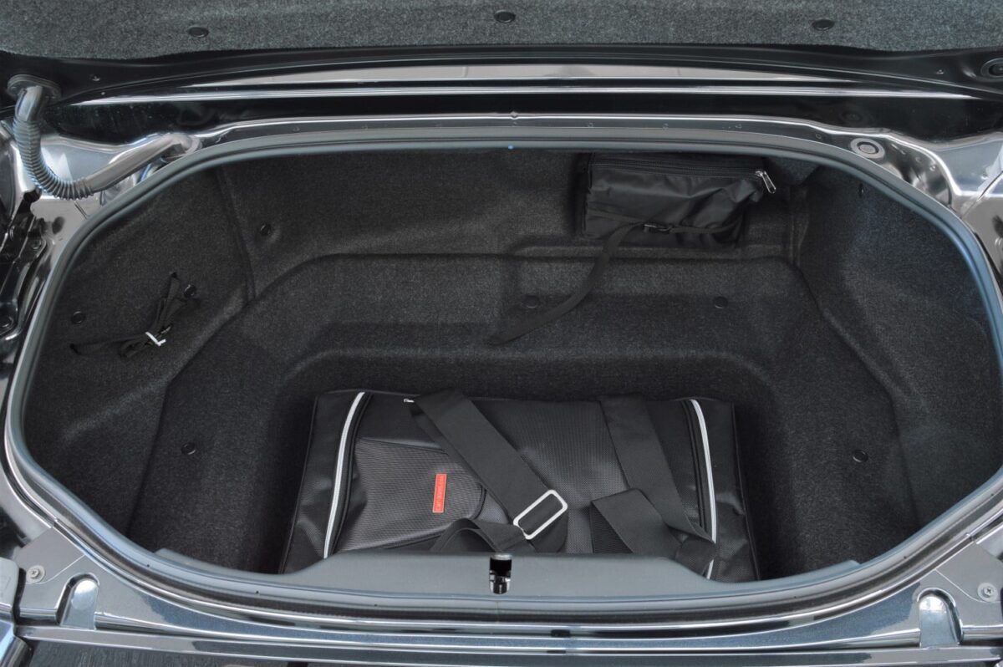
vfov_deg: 36.8
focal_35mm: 36
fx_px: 1002
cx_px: 502
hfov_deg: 53.2
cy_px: 334
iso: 100
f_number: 11
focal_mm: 24
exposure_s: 1
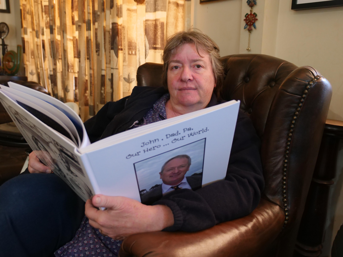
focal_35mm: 32
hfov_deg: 56.8
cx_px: 172
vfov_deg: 44.2
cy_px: 128
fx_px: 317
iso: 1250
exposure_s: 1/60
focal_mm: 16
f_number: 2.8
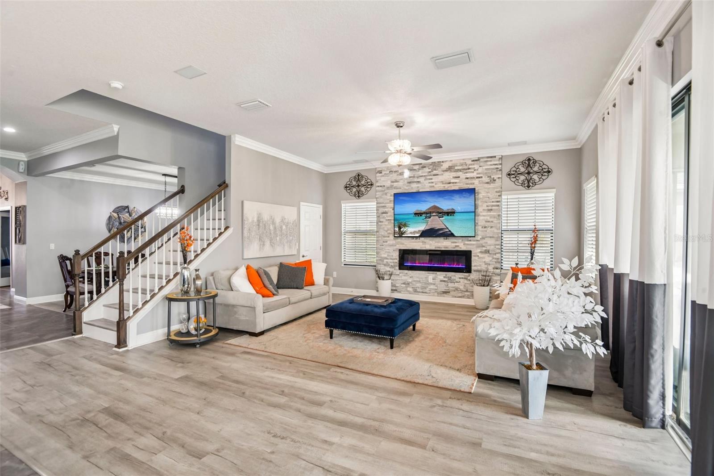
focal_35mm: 16
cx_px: 357
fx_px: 317
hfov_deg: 96.7
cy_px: 238
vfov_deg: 73.7
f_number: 8
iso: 400
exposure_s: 1/15
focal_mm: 16
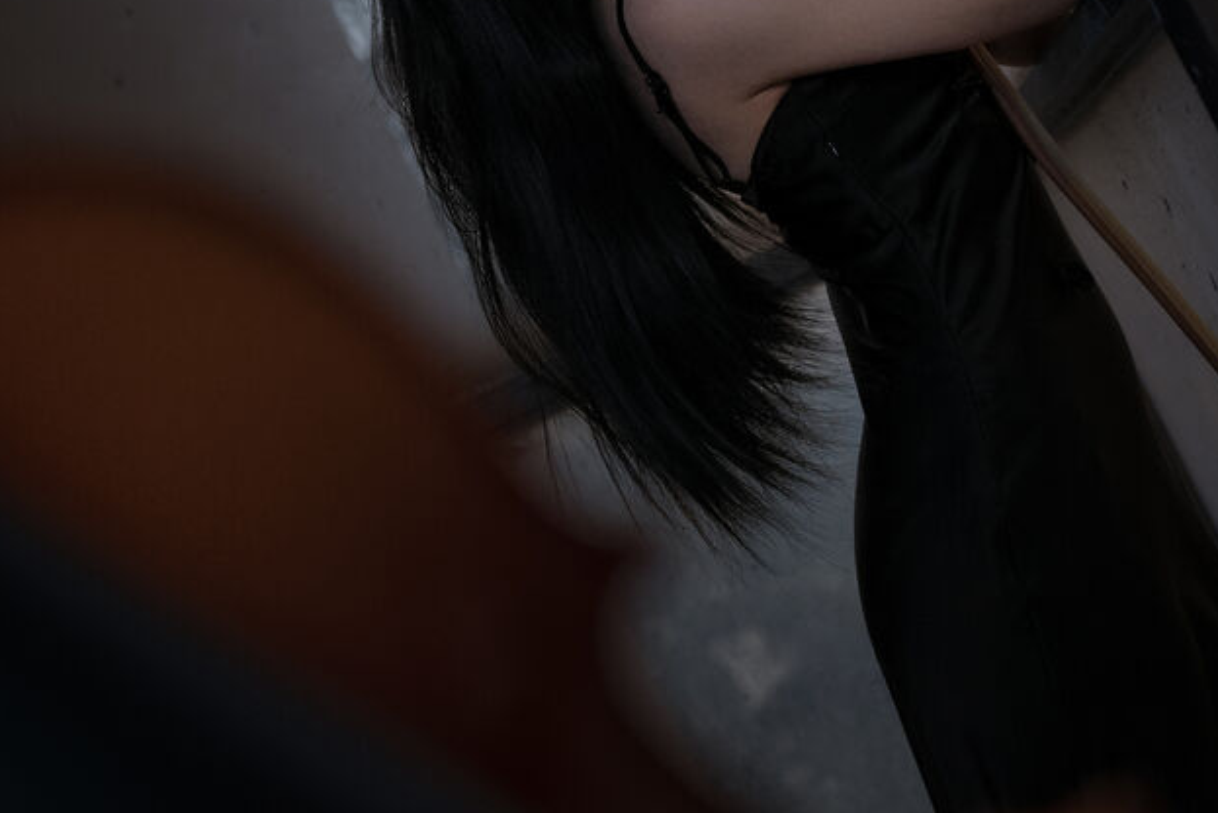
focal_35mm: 77
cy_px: 49
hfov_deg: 26.3
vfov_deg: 17.4
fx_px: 2606
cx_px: 729
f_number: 2.5
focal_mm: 40
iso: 320
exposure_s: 1/160
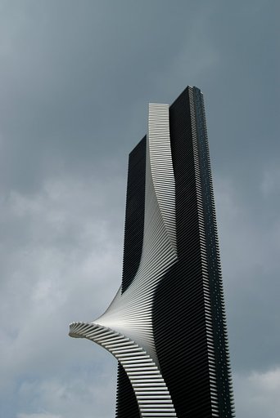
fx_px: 489
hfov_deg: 31.9
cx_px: 140
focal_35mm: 42
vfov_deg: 46.4
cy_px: 209
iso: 200
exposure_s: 1/500
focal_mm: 28
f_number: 10
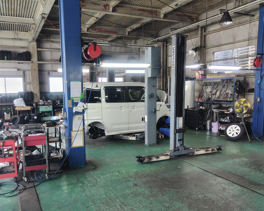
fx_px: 219
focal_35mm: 28
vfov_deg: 51.5
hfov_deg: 61.9
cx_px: 111
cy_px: 115
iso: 128
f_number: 1.9
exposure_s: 1/60
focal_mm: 5.5
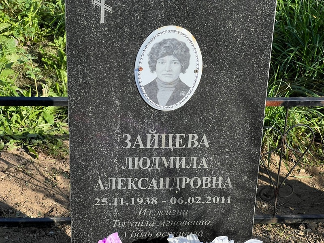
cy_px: 122
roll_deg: -2.0
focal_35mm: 77
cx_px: 162
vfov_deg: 19.1
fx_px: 721
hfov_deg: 25.3
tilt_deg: -29.1
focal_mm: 9
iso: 32
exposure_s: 1/1309
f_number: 2.8
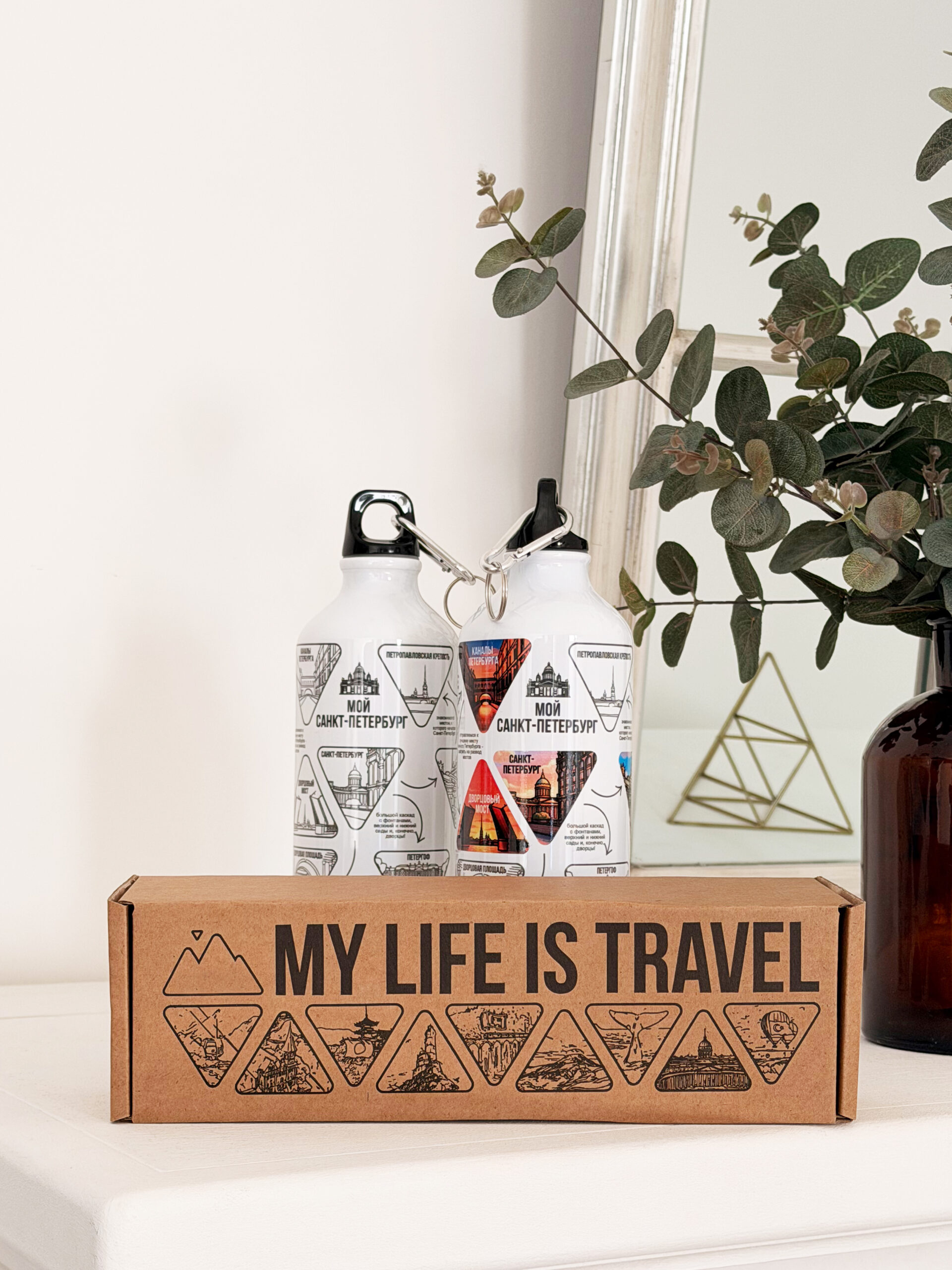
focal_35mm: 26
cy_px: 635
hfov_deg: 53.1
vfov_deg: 67.3
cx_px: 476
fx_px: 953
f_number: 1.8
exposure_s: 1/120
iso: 125
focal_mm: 4.25
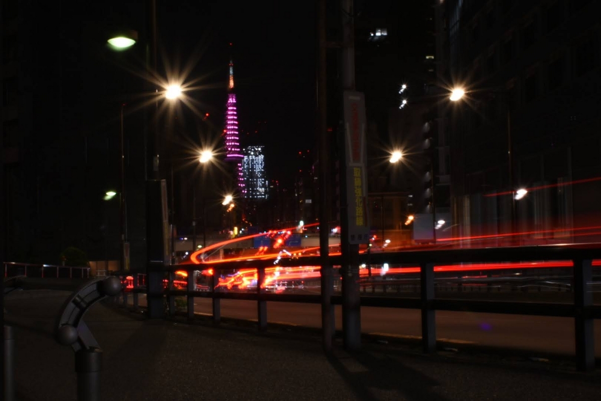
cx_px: 300
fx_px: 876
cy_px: 200
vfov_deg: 25.8
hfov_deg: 37.9
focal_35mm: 52
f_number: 22
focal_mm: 35
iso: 160
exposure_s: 10
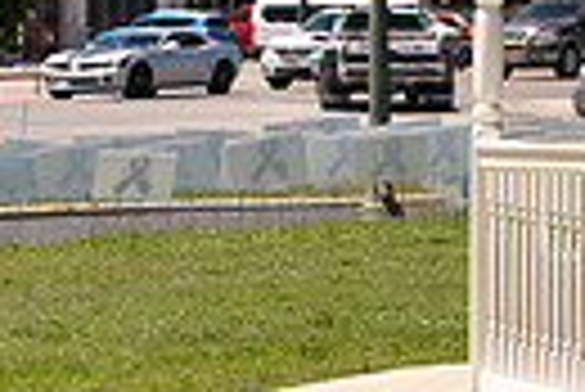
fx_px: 4994
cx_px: 1120
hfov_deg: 6.5
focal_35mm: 307
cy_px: -282
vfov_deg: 4.4
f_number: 8
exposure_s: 1/250
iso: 200
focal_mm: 46
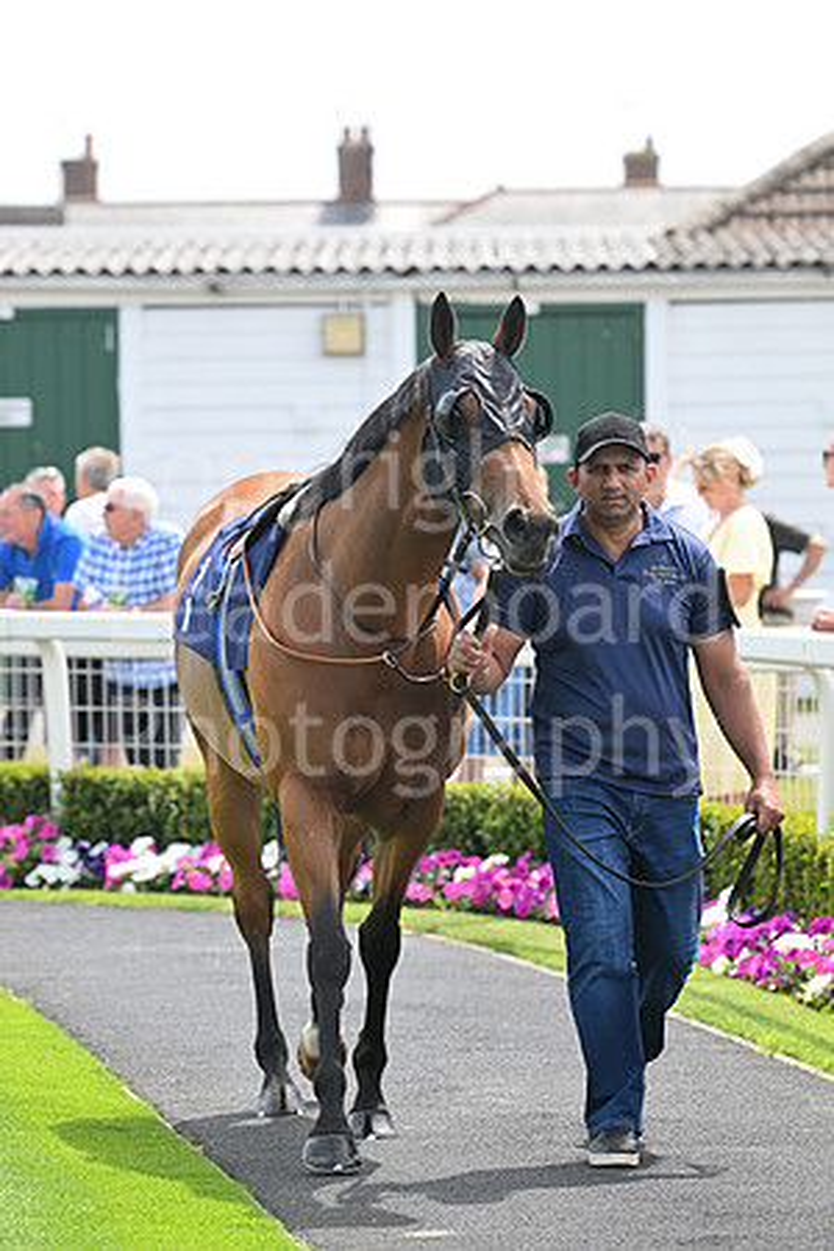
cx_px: 417
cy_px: 626
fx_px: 6949
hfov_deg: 6.9
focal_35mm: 200
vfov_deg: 10.3
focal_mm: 200
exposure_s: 1/640
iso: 400
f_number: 5.6
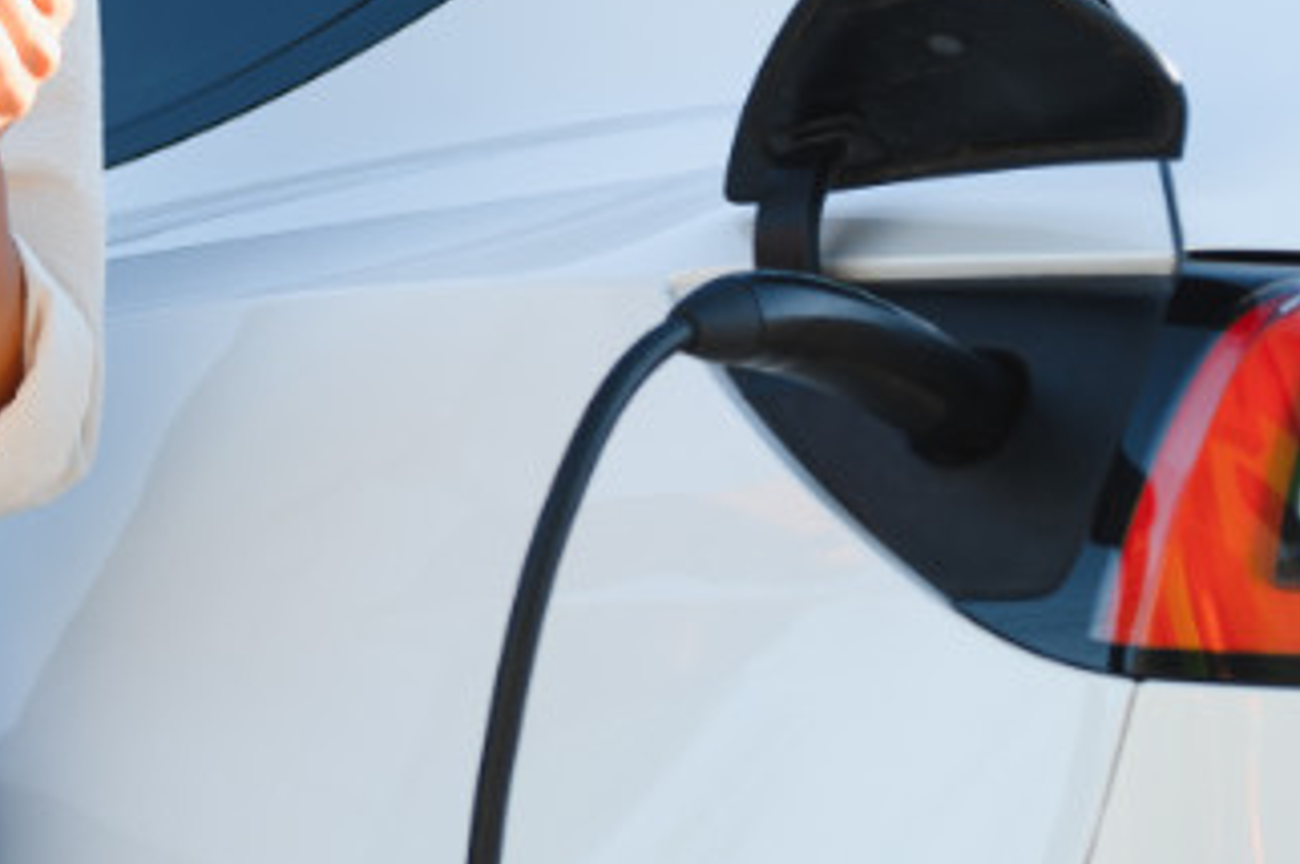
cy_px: -93
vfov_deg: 8.3
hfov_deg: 12.5
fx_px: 5916
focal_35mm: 164
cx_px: 234
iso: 160
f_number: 2.8
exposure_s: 1/800
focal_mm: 44
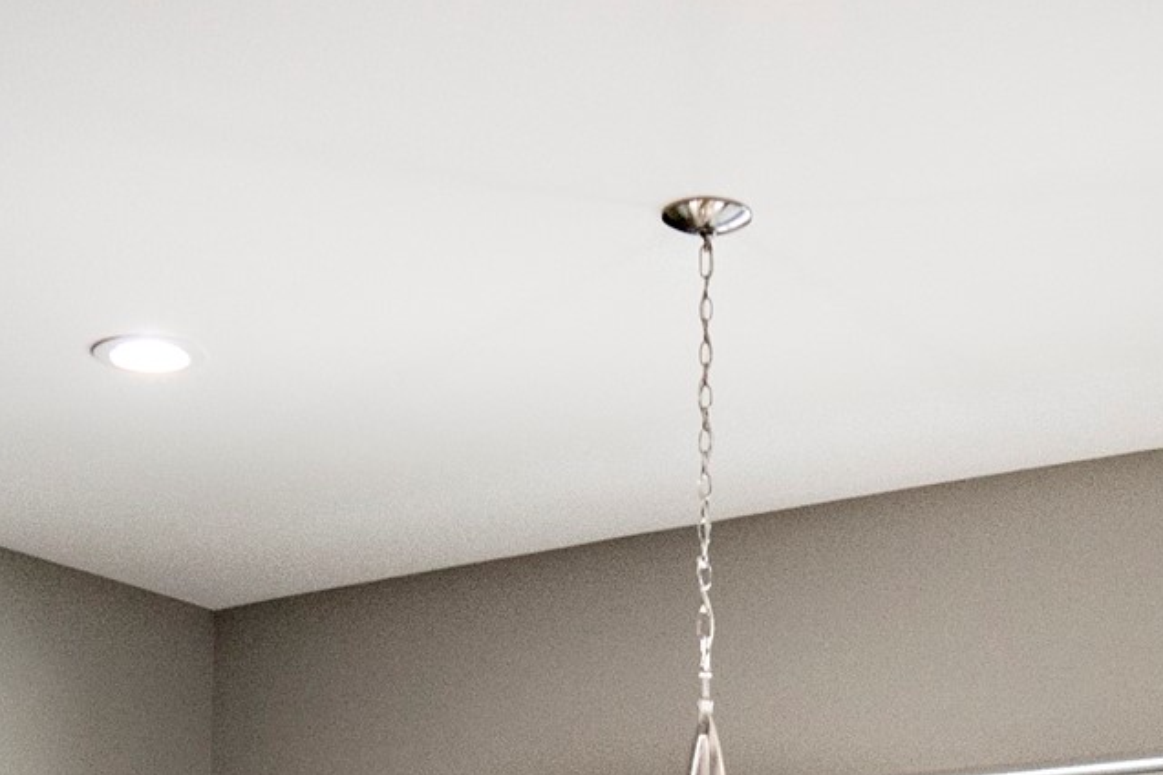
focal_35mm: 82
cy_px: 1287
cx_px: 741
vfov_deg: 15.0
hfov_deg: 24.7
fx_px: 2649
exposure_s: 1/320
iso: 1000
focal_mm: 16
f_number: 2.8
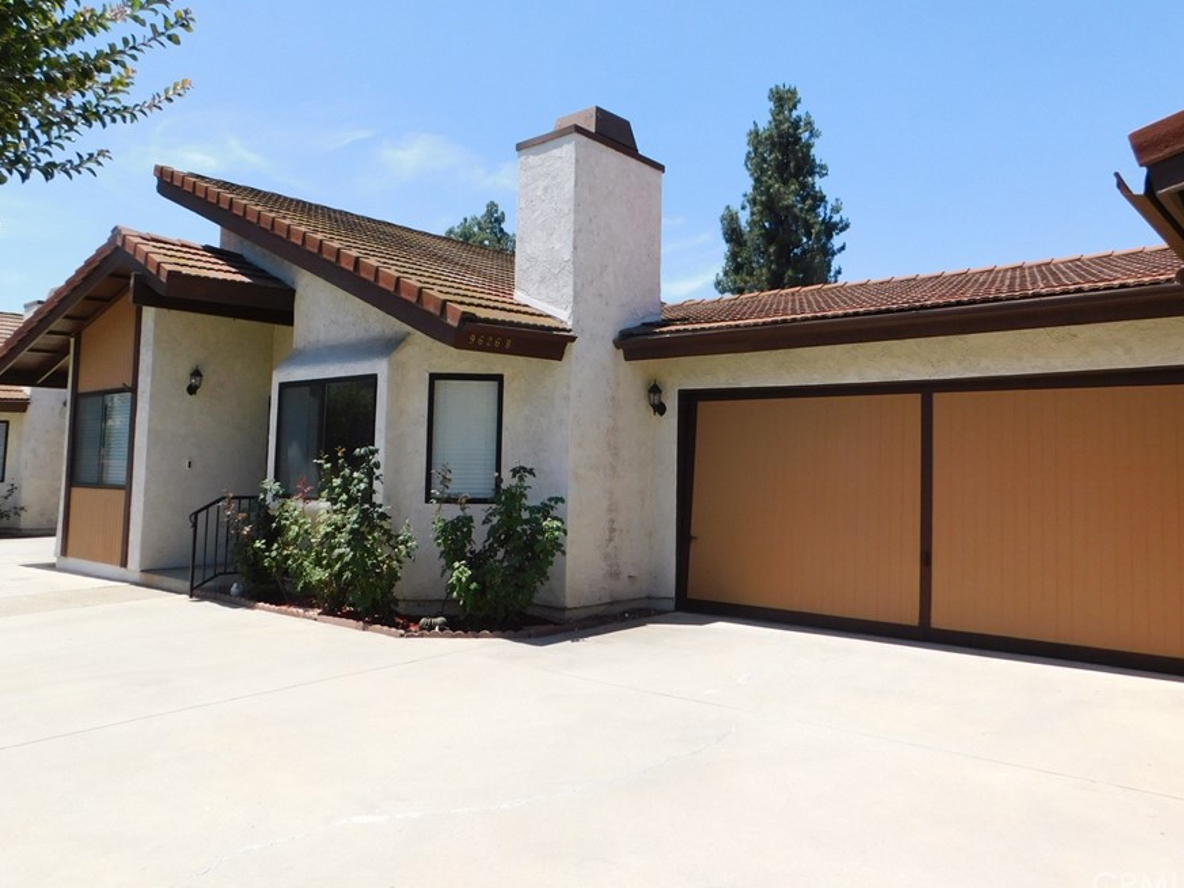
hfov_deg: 65.3
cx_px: 626
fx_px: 924
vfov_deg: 51.2
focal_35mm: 27
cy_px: 383
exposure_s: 1/1250
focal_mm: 4
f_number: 3
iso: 125
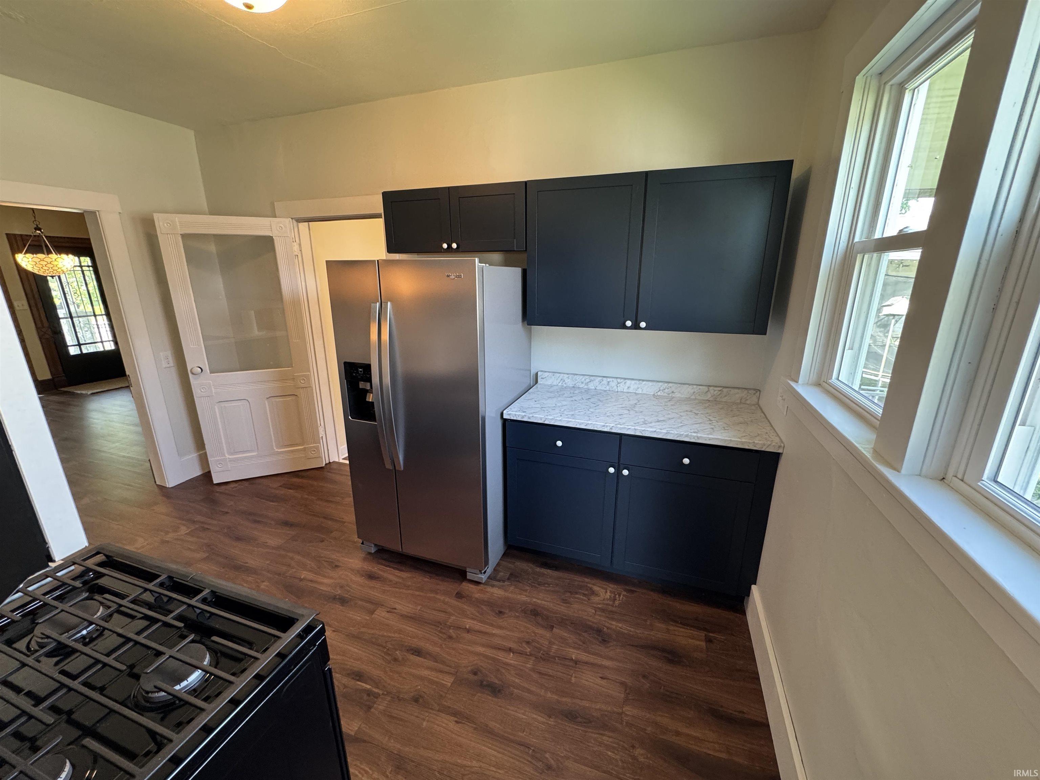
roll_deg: -0.4
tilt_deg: -17.0
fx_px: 421
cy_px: 390
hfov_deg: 102.1
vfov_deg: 85.7
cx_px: 520
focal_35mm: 14
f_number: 2.2
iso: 250
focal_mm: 2.22
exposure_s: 1/60
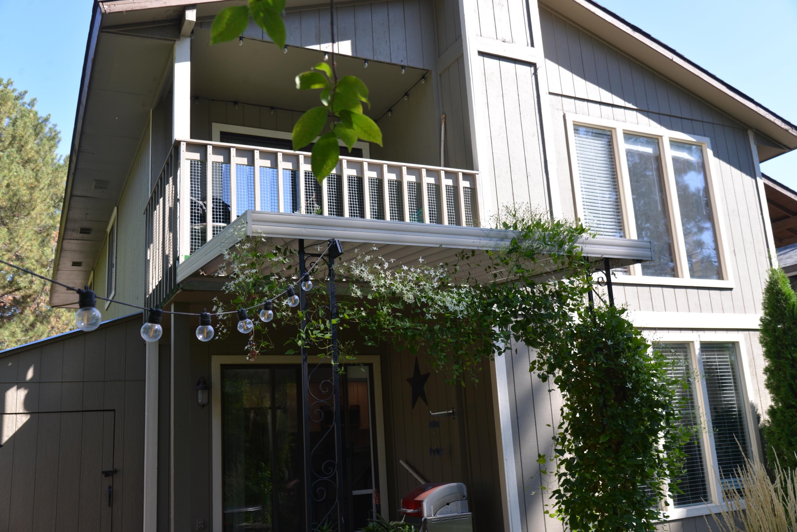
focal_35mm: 32
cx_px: 398
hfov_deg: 58.7
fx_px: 709
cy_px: 266
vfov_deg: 41.1
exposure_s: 1/160
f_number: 6.3
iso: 200
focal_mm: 32
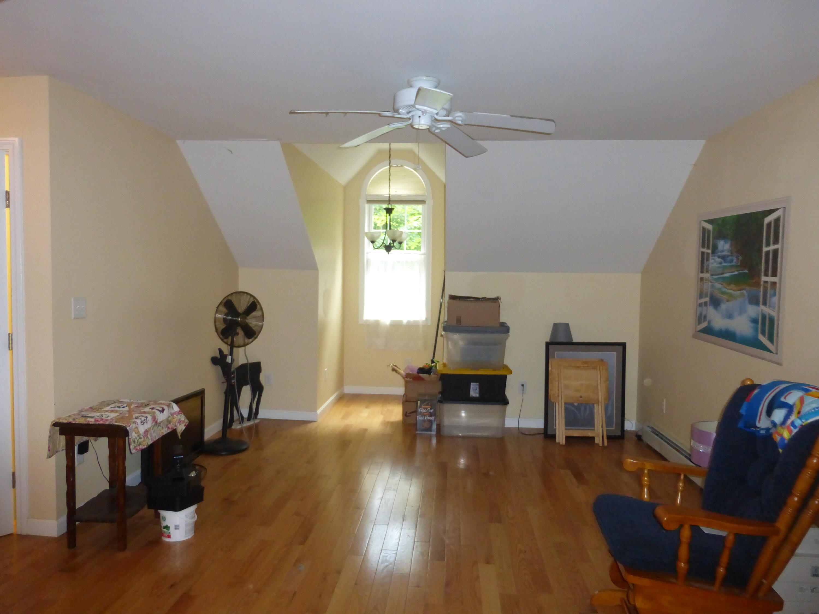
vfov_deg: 54.9
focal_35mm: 25
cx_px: 410
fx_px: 591
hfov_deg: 69.4
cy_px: 307
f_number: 3.3
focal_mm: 4.3
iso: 500
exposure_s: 1/60
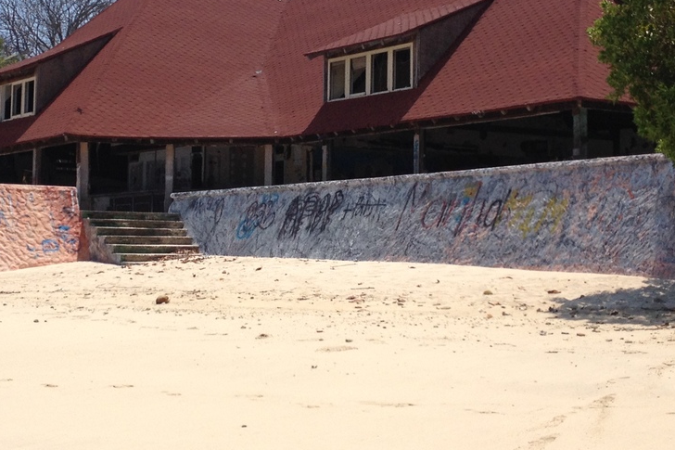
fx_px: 1500
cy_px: 146
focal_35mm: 80
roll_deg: +0.5
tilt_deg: +2.3
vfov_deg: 17.0
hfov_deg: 25.4
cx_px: 300
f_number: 2.4
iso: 50
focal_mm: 4.28
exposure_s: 1/2762
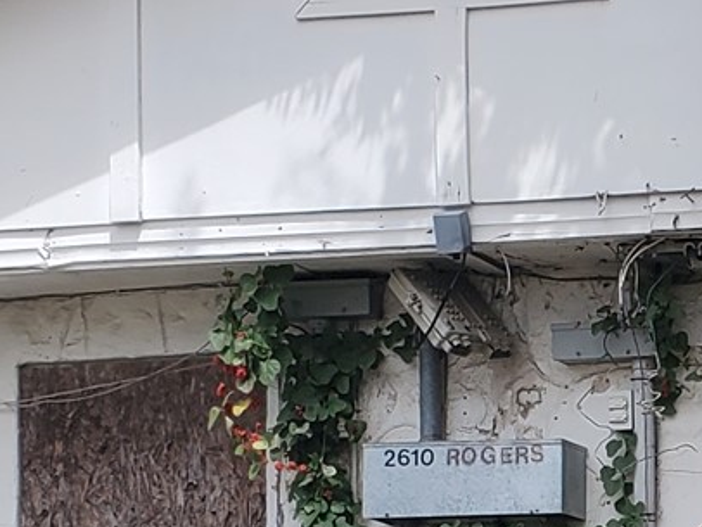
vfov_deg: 11.2
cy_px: 591
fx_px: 2658
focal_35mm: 131
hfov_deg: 14.4
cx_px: 939
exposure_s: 1/1297
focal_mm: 4.3
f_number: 2.4
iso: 50
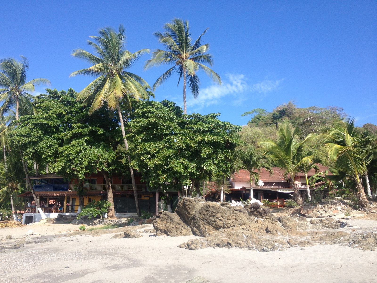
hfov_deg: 52.6
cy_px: 142
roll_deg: +0.3
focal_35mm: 35
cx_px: 188
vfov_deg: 40.7
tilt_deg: +10.9
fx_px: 381
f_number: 2.4
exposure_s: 1/1126
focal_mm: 4.28
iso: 50
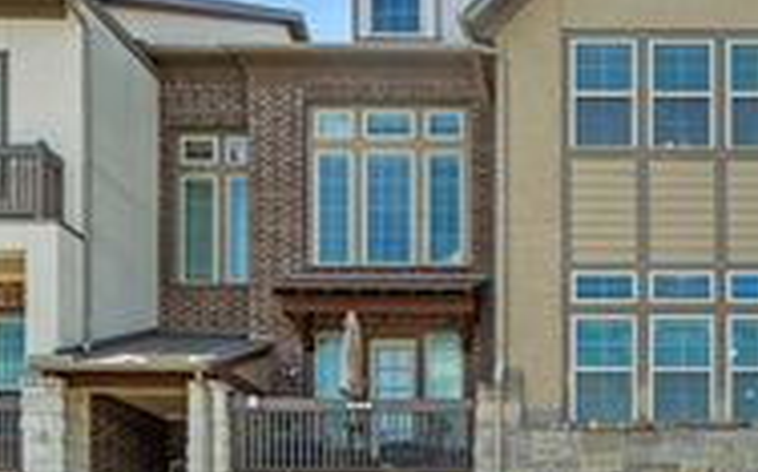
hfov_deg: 46.6
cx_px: 681
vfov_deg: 31.2
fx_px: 784
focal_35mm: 38
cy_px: 462
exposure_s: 1/200
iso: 100
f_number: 8
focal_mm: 14
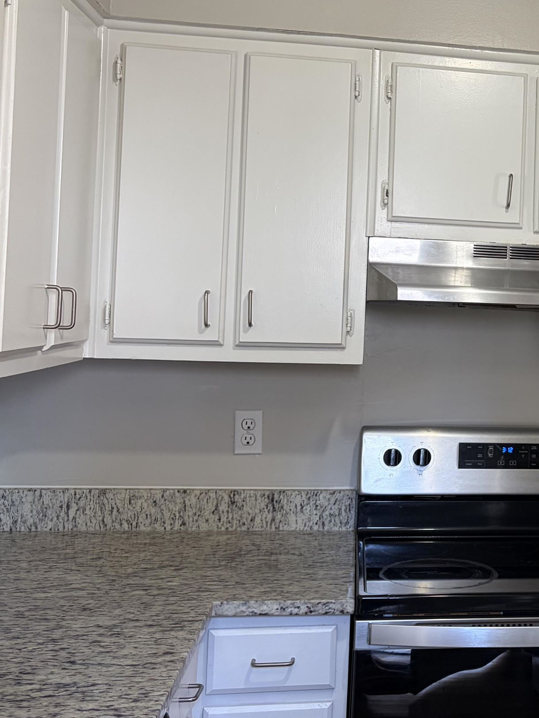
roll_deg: -2.4
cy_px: 280
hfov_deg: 27.7
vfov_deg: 38.7
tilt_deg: +2.0
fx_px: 1017
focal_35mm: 49
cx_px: 558
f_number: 1.6
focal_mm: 5.96
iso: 125
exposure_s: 1/60
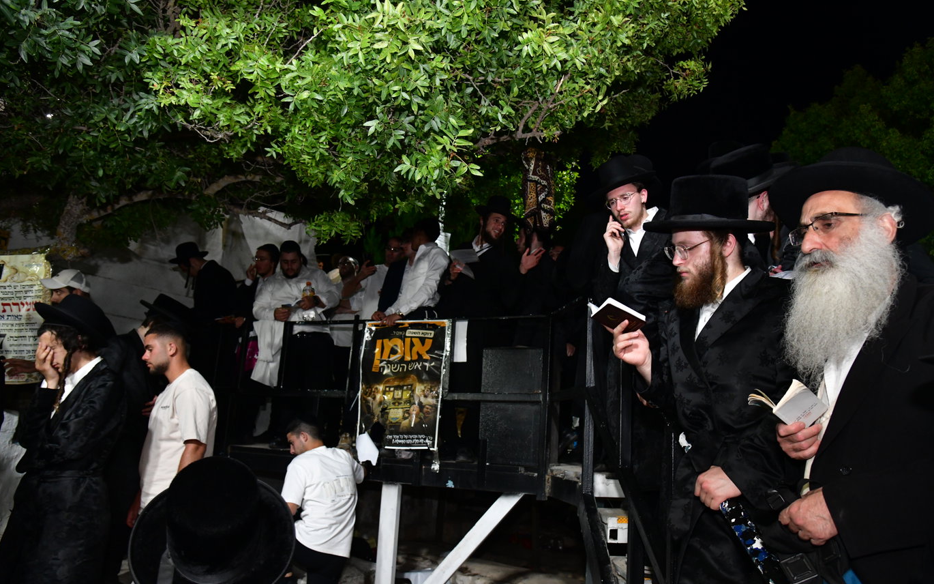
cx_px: 473
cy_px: 307
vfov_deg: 49.2
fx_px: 636
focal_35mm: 25
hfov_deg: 72.5
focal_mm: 24
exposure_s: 1/100
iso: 3200
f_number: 5.6
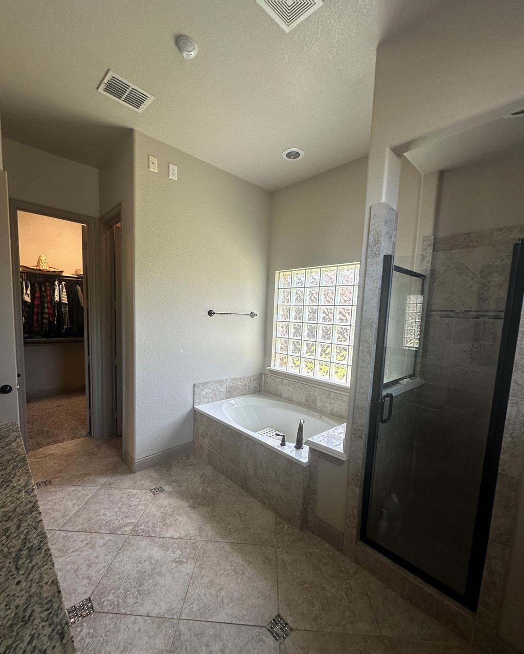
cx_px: 256
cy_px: 346
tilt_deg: -5.6
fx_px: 291
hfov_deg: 84.0
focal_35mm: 15
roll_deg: -4.4
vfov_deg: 96.7
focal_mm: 2.22
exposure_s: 1/99
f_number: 2.2
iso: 64
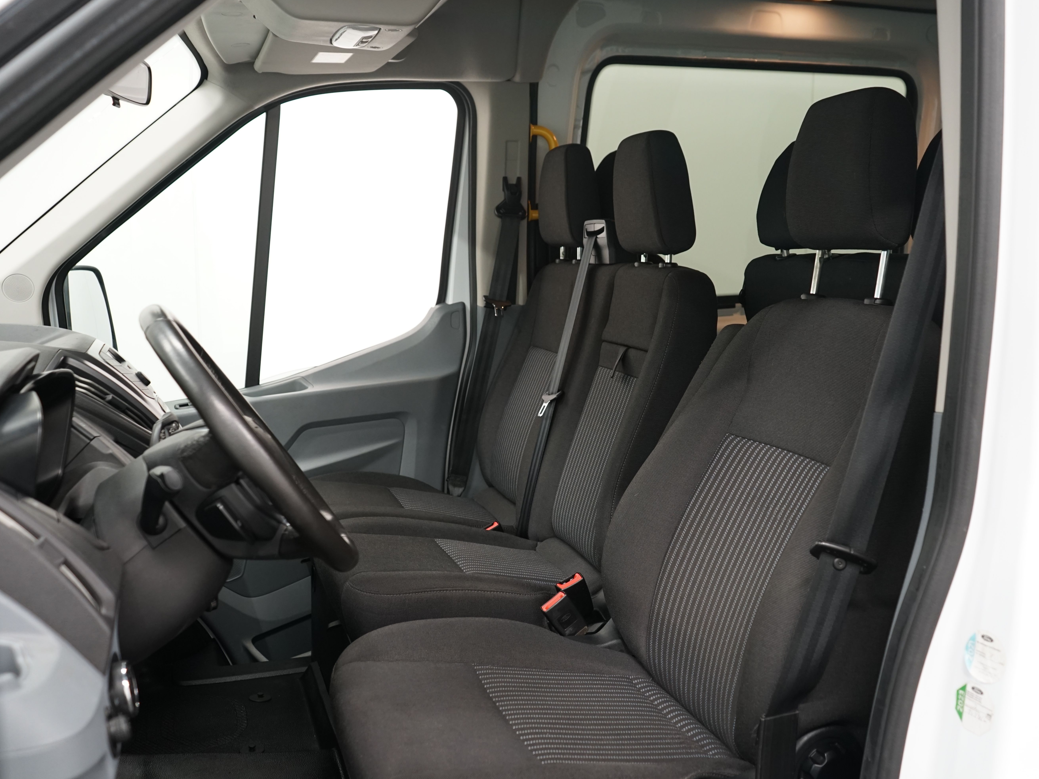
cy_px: 387
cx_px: 575
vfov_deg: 42.9
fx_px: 990
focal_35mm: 33
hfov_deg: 55.2
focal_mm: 30
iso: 800
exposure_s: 1/13
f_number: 4.5
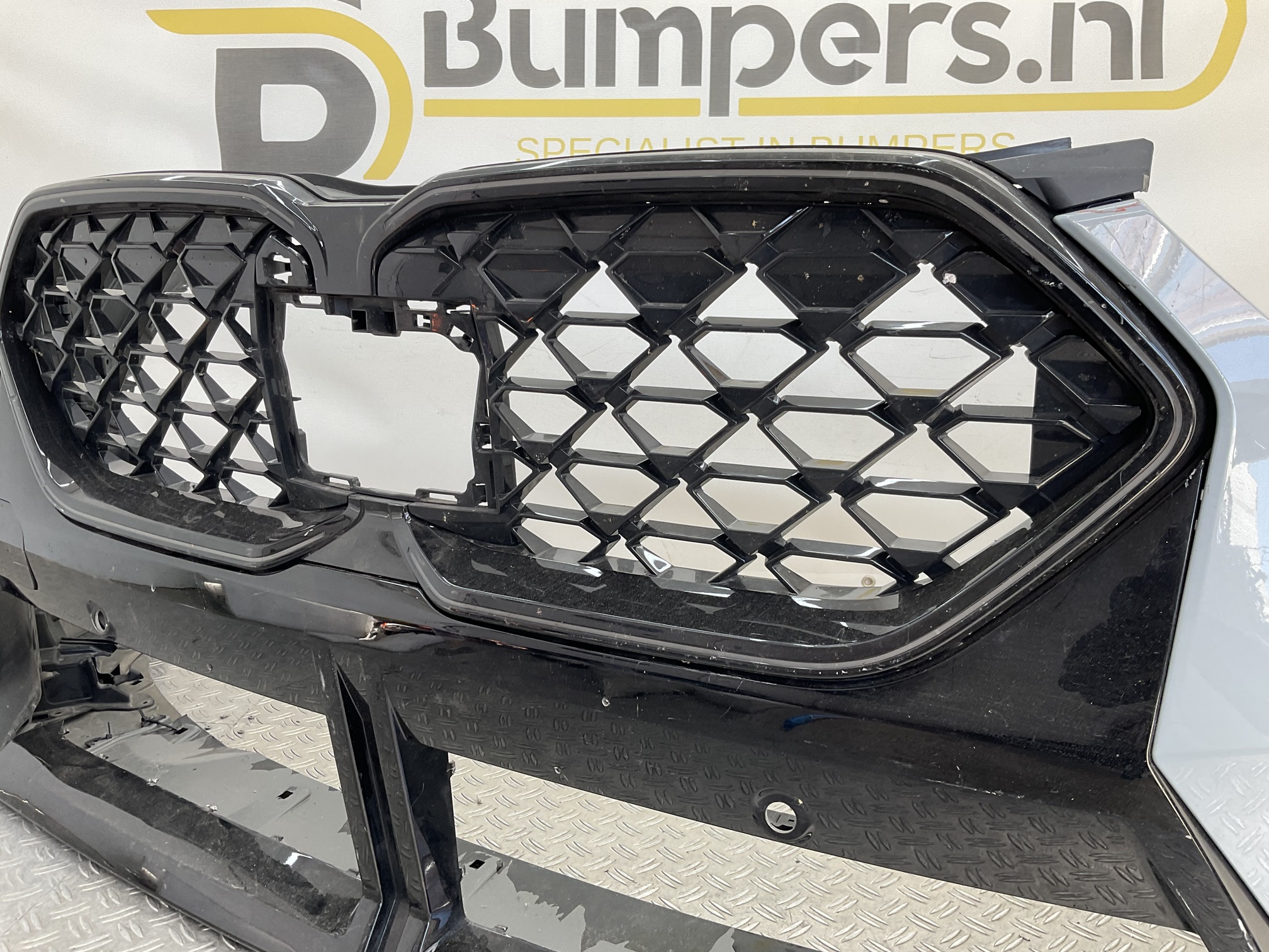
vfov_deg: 48.2
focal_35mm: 29
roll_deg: -2.2
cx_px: 634
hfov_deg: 61.7
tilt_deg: -10.9
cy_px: 476
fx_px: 1063
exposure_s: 1/100
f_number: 1.8
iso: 20
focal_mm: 3
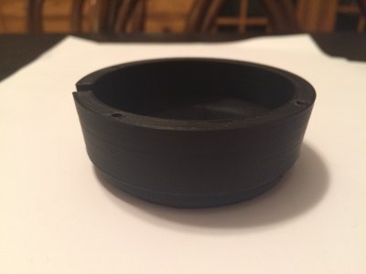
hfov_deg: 61.7
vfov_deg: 48.2
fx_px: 307
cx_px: 183
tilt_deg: -25.6
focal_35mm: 29
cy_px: 137
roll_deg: -1.0
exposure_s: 1/17
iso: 250
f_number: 2.2
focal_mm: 4.15
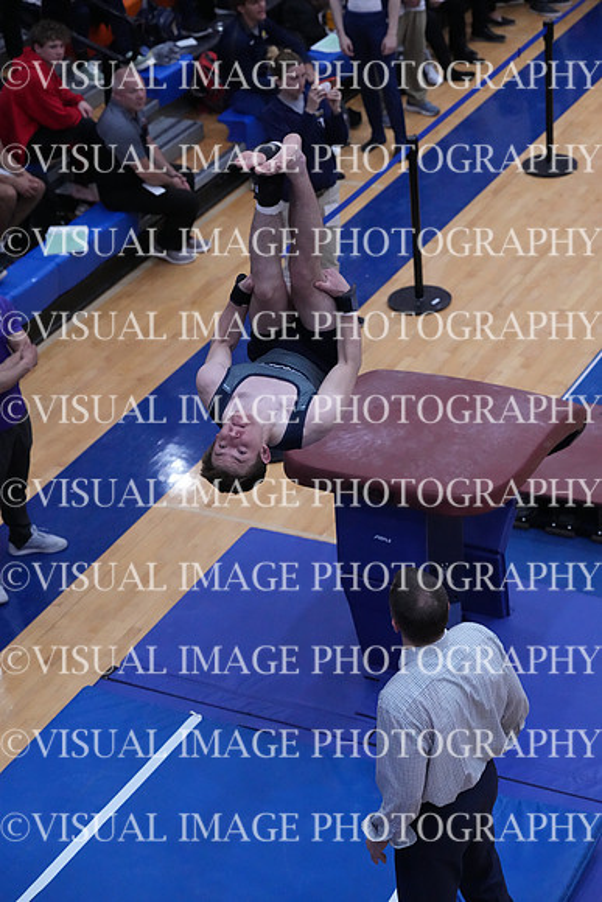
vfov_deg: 25.1
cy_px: 451
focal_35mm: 81
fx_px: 2030
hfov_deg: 16.9
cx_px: 301
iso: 10000
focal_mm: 81
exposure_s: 1/1000
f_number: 4
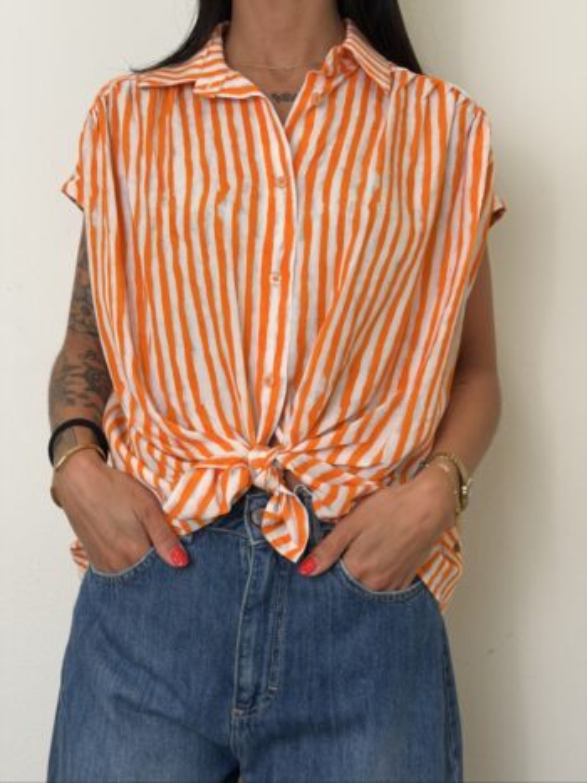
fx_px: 1086
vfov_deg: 39.7
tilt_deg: +1.8
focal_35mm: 48
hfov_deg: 30.3
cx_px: 294
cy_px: 392
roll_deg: -2.0
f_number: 1.78
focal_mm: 6.76
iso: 64
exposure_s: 1/388
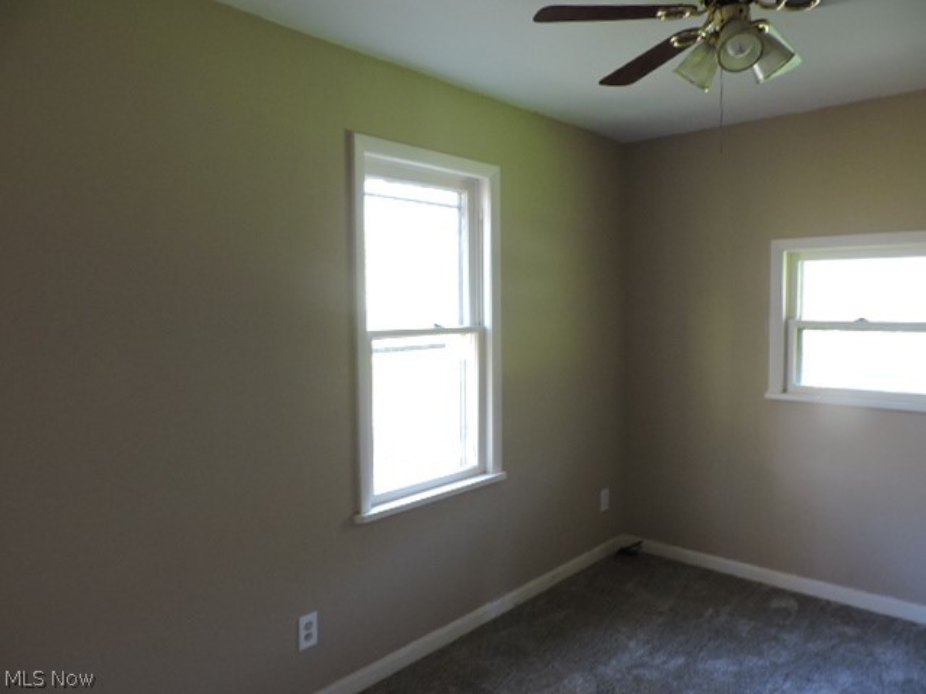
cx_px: 463
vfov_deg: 56.8
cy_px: 347
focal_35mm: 24
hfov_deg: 71.6
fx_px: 642
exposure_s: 1/15
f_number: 3
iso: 400
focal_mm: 4.3
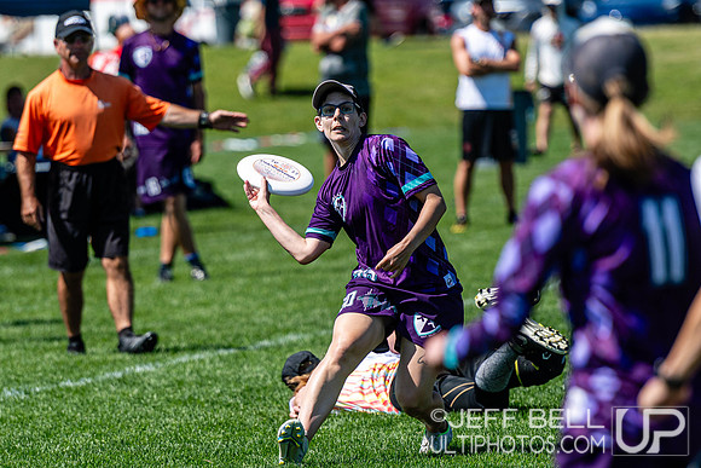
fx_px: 8483
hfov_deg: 4.7
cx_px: 361
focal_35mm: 436
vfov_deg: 3.2
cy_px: 263
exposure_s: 1/2000
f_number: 3.2
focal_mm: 200
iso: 100
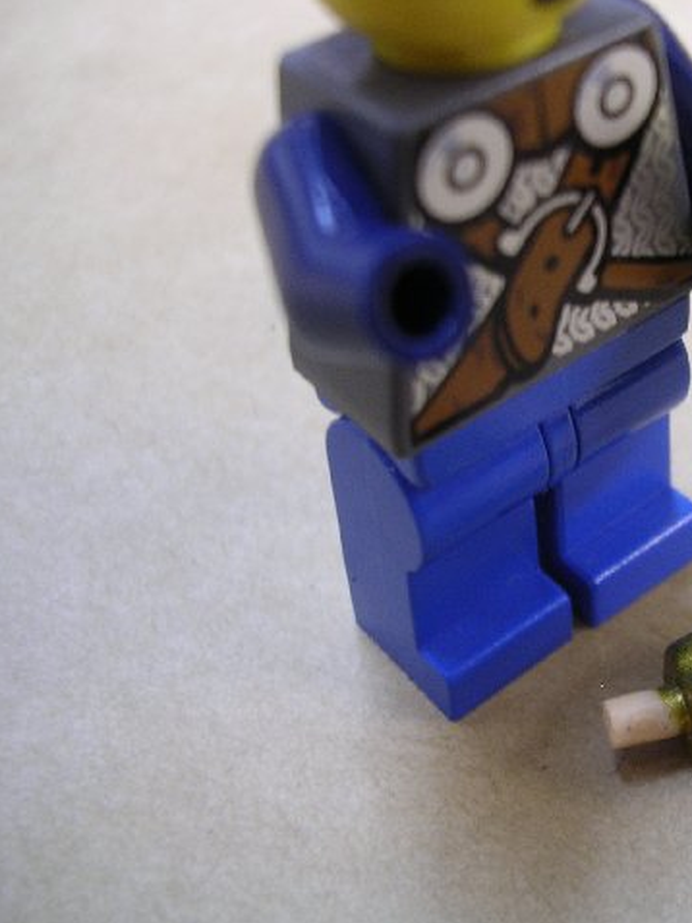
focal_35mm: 51
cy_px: 461
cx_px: 599
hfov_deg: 27.7
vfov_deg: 37.5
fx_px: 1359
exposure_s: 1/6.7
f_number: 2.8
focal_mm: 5.8
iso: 100
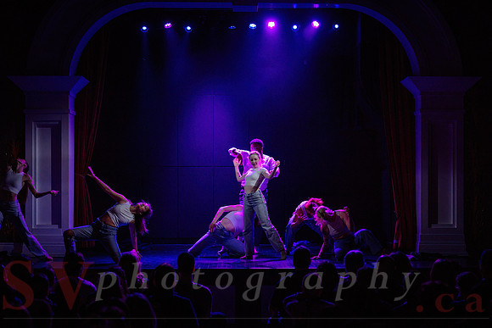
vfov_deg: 17.3
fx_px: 1079
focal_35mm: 79
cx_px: 272
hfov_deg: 25.7
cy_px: 183
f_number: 2.8
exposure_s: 1/250
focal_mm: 70
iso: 1600
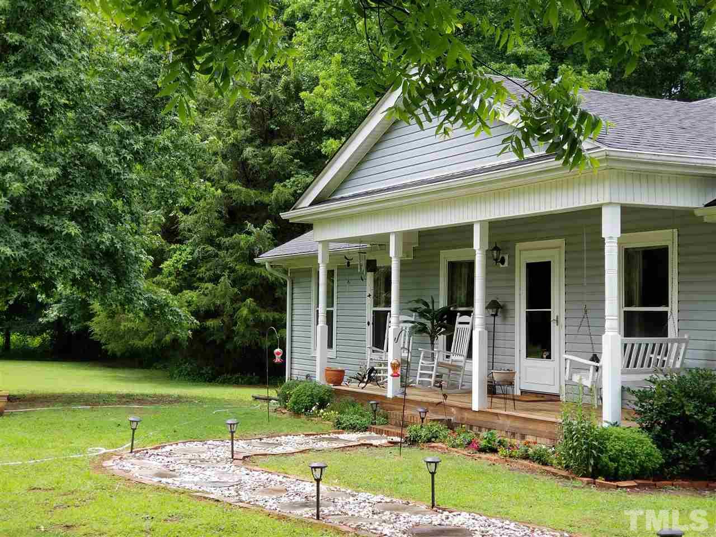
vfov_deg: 28.0
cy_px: 268
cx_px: 358
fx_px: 1076
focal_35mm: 52
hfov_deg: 36.8
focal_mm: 6
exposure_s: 1/181
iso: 25
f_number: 2.4
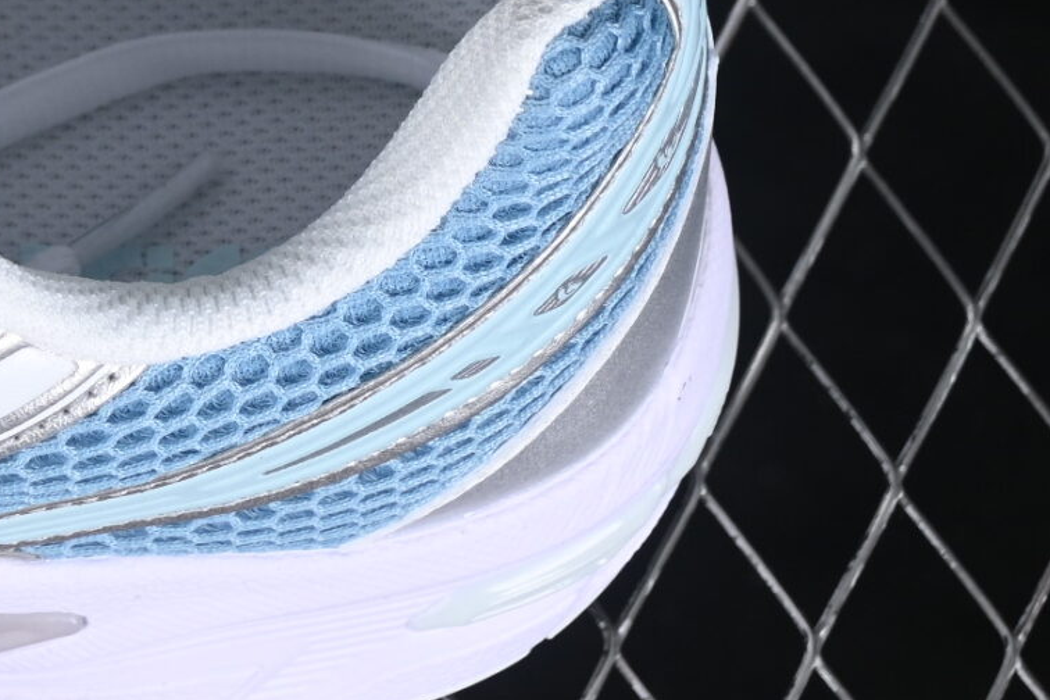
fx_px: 7408
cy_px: -210
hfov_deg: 7.9
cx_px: -525
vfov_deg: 5.4
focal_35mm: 254
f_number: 7.1
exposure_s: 1/80
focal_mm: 50
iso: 160
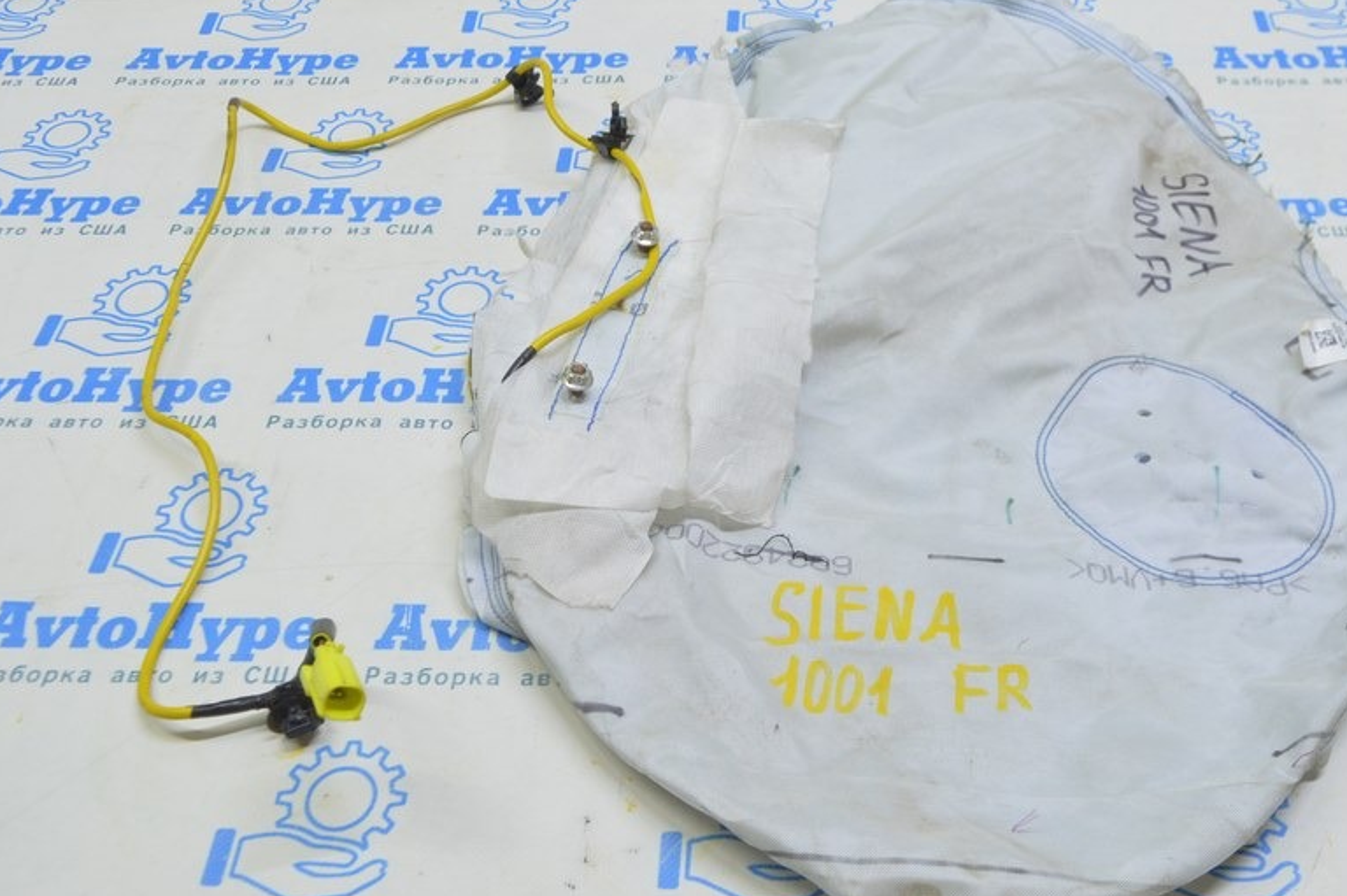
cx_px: 780
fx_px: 1496
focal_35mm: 40
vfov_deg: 33.2
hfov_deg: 48.3
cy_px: 336
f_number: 5.6
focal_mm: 20
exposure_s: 1/20
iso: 400
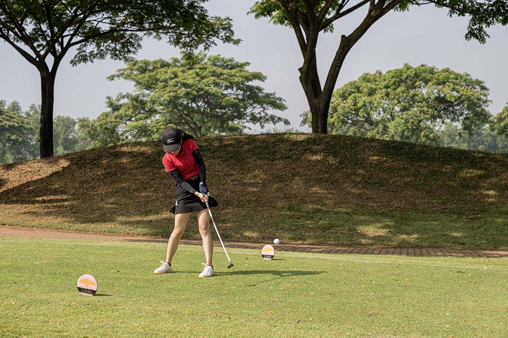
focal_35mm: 70
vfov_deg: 19.5
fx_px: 988
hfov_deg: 28.8
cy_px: 169
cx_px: 254
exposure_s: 1/2500
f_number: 5
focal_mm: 70
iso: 1000
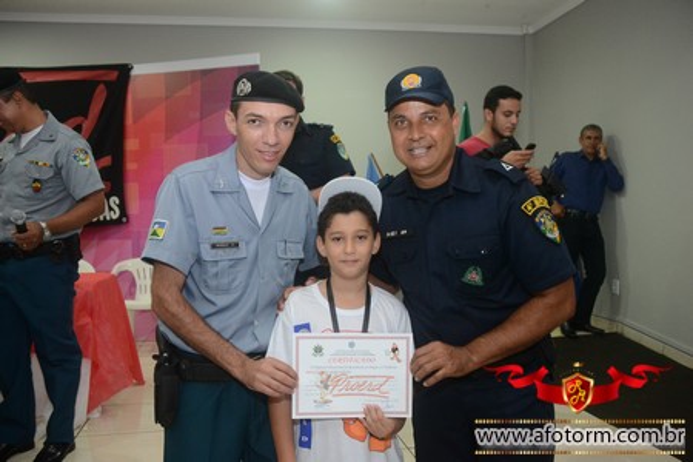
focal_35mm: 33
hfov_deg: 57.2
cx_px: 346
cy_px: 231
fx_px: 635
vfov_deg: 40.0
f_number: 3.8
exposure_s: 1/100
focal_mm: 22
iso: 1600
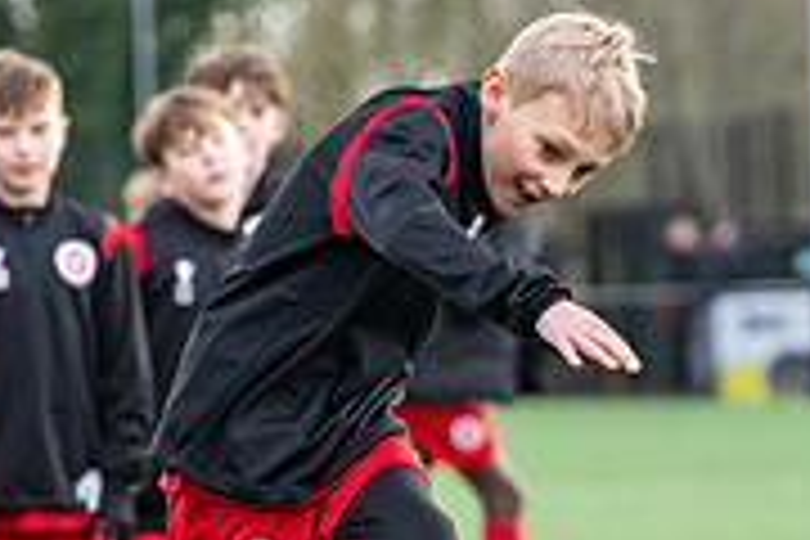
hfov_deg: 4.6
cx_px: 522
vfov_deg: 3.1
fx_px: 10124
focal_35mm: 450
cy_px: 565
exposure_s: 1/2000
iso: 2000
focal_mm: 140
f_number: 4
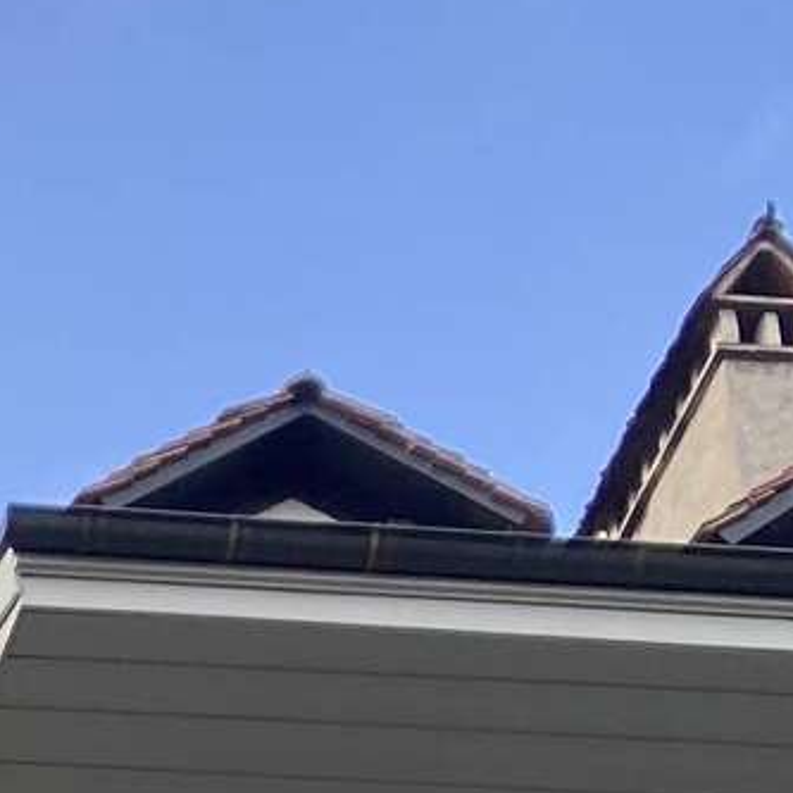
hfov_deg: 8.5
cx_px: -1031
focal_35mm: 190
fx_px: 4924
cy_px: 2636
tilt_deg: +21.5
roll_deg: -1.7
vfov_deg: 7.6
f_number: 1.8
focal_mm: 3.99
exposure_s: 1/160
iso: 20
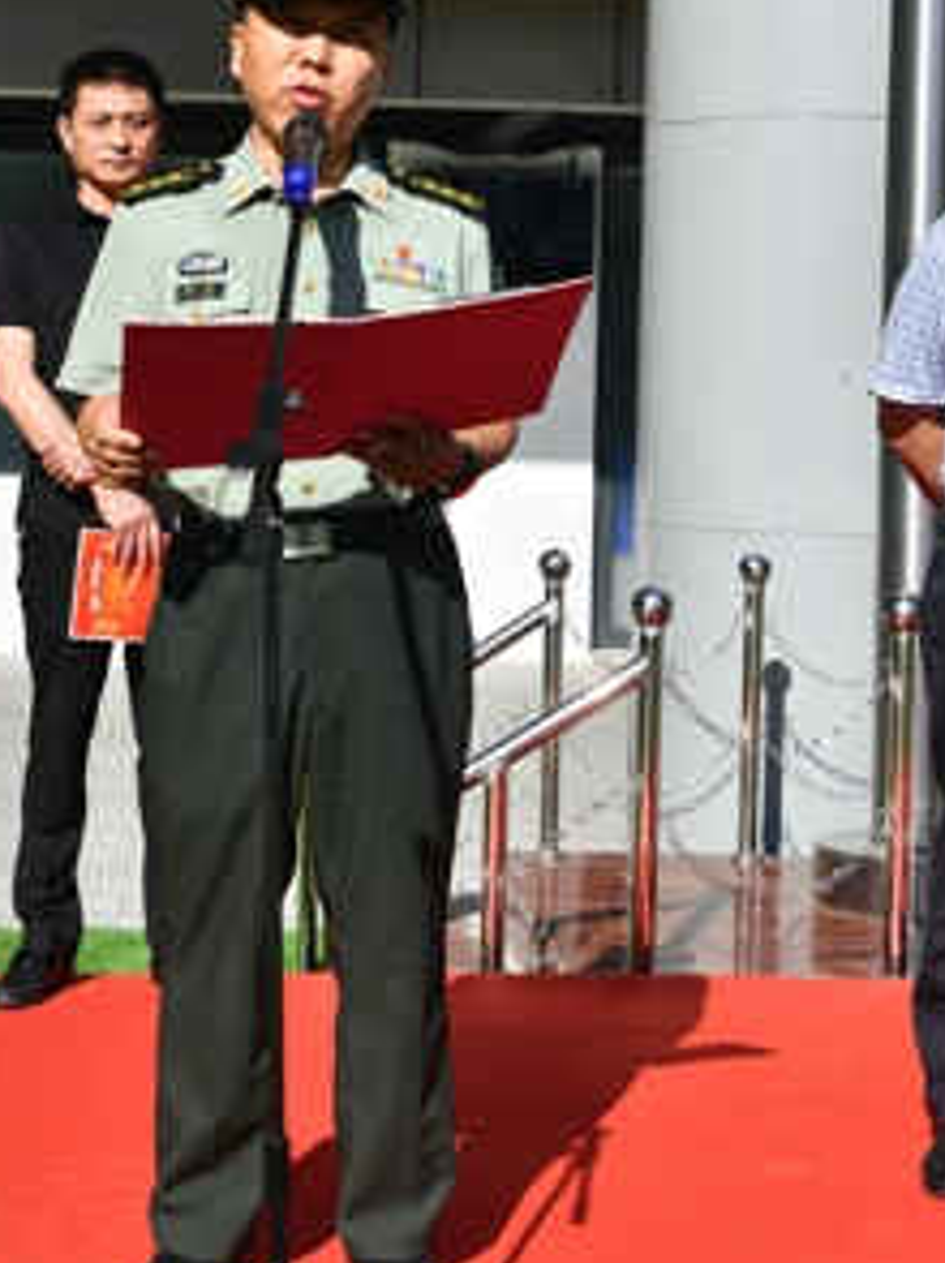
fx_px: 2625
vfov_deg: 27.0
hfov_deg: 20.4
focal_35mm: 72
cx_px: 331
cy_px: 528
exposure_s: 1/1600
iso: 125
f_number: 5
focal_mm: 40
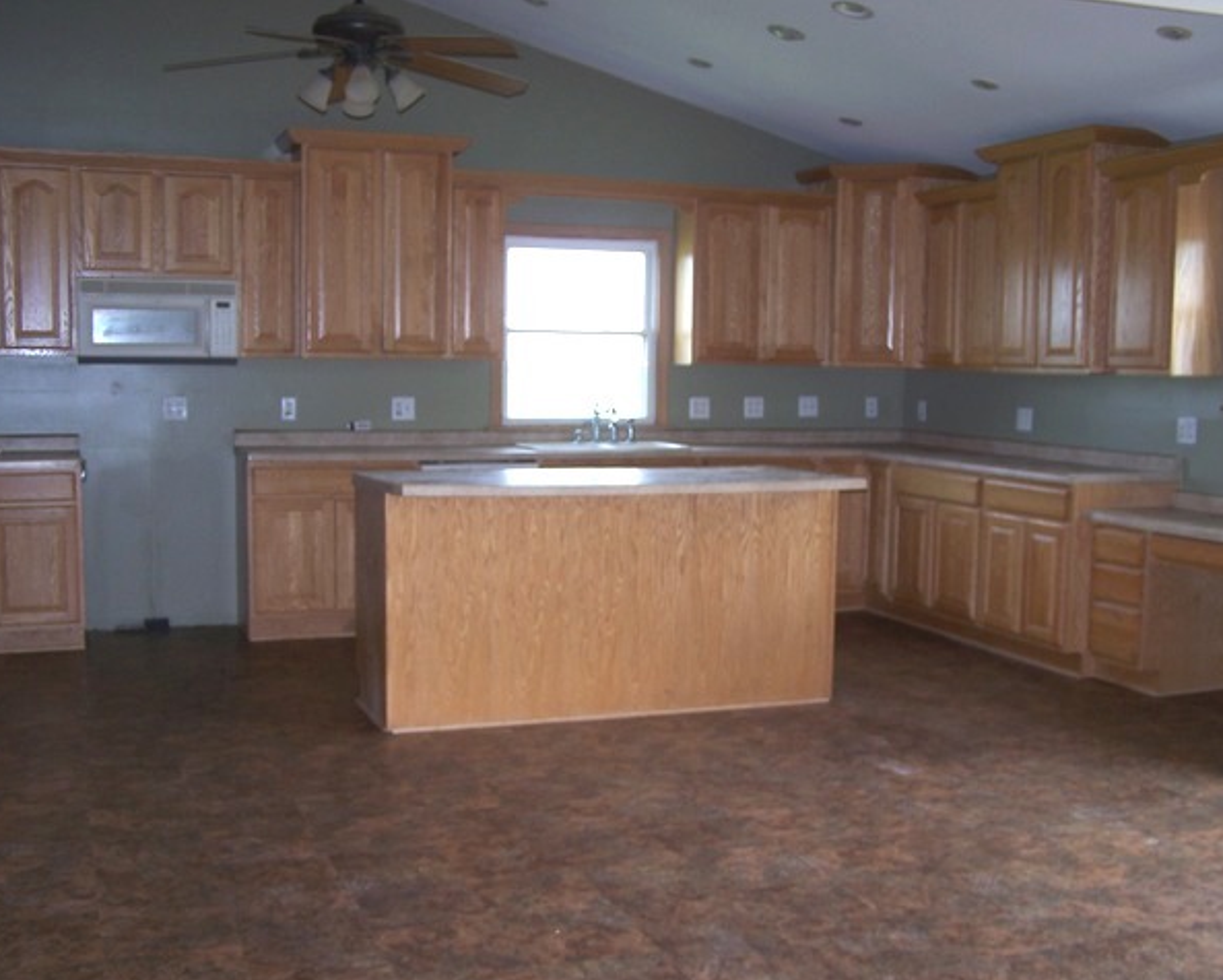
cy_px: 493
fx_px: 1449
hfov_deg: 45.8
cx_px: 631
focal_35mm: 40
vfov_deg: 37.4
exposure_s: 1/60
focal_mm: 6.3
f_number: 2.8
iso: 80
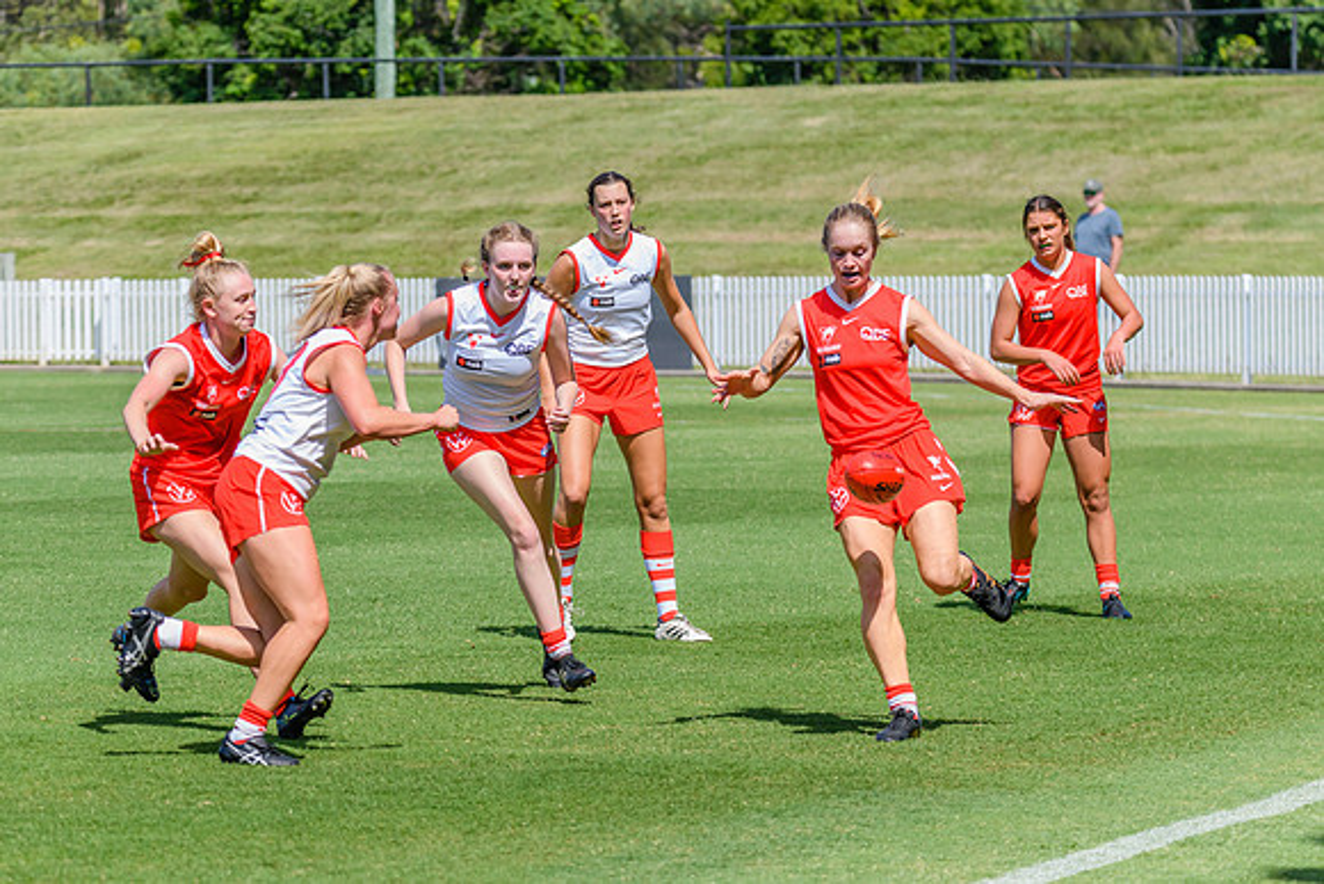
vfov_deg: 5.6
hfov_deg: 8.4
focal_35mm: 244
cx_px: 627
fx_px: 8967
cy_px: 390
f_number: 8
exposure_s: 1/2000
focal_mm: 200
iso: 800
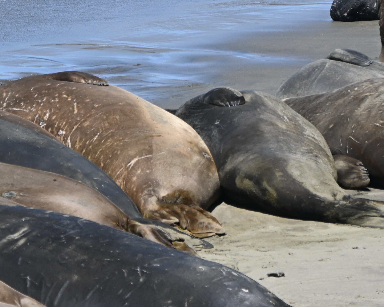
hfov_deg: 3.9
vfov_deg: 3.2
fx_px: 5580
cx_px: 82
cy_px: -38
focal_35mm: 491
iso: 100
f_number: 7.1
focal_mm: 120
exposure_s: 1/400
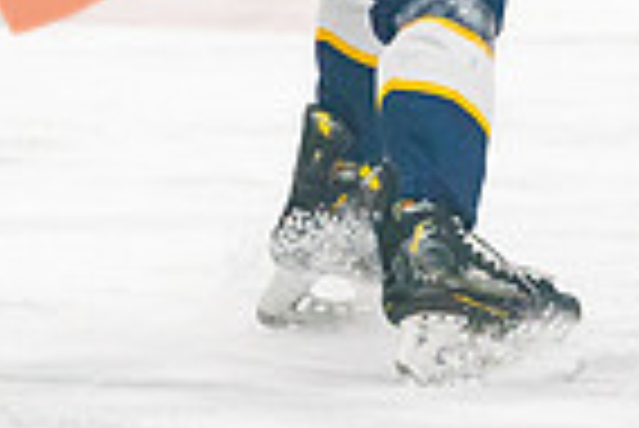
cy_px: -87
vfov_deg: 1.7
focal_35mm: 814
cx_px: 172
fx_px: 14463
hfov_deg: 2.5
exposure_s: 1/1250
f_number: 2.8
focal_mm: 128
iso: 3200
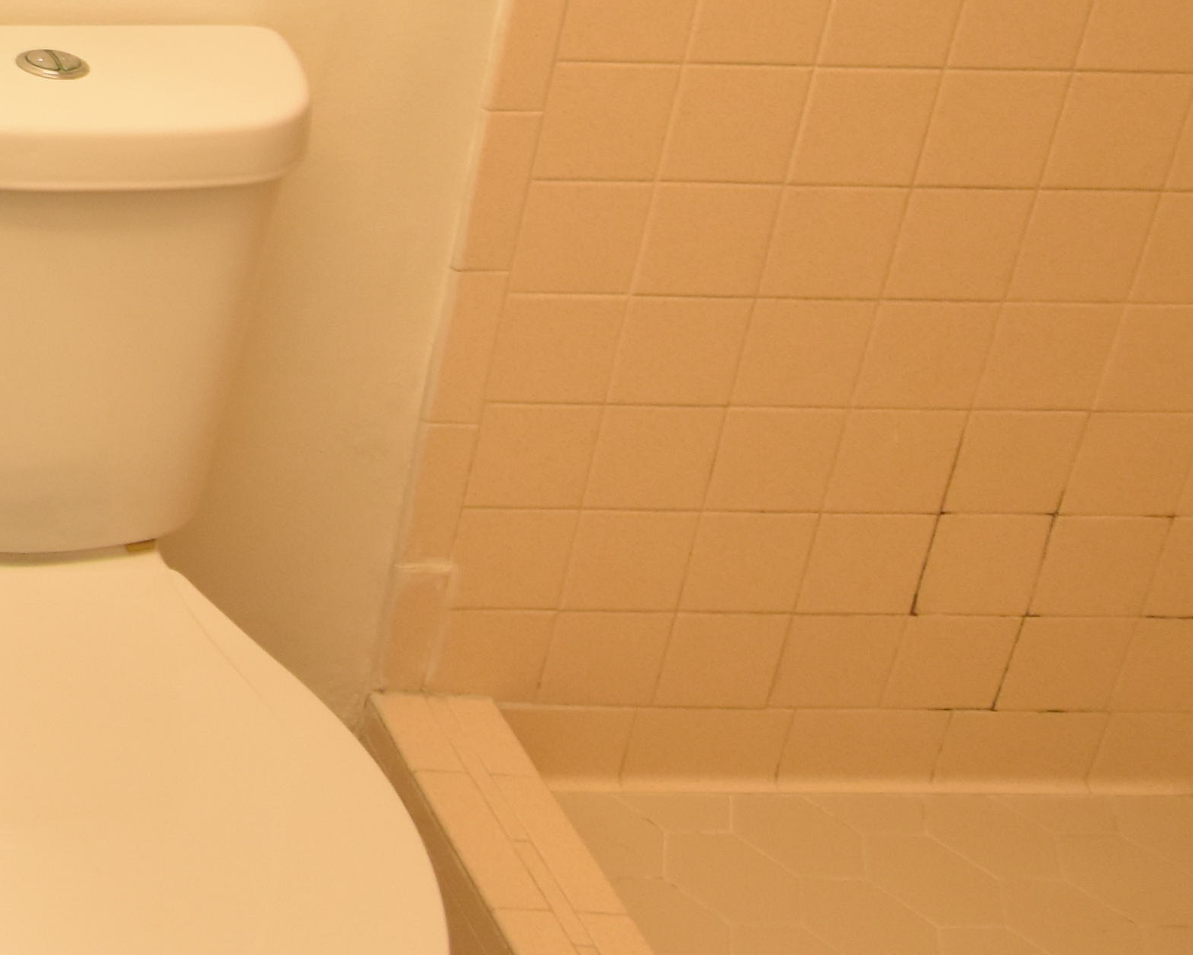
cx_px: -428
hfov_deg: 27.7
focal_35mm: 54
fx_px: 1907
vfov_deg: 25.8
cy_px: -120
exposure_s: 1/125
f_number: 3.5
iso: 800
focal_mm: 10
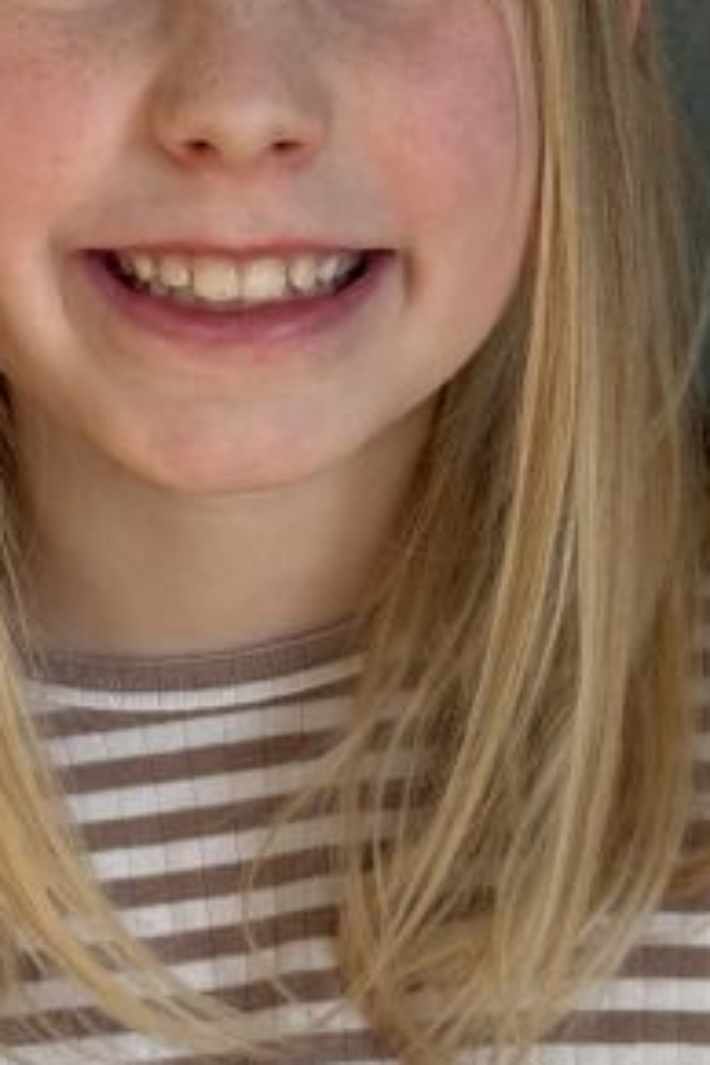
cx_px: 198
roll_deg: +1.2
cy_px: 370
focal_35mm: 103
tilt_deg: -7.0
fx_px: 3047
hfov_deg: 13.3
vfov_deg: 19.8
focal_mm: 6.76
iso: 80
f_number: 1.78
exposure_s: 1/255
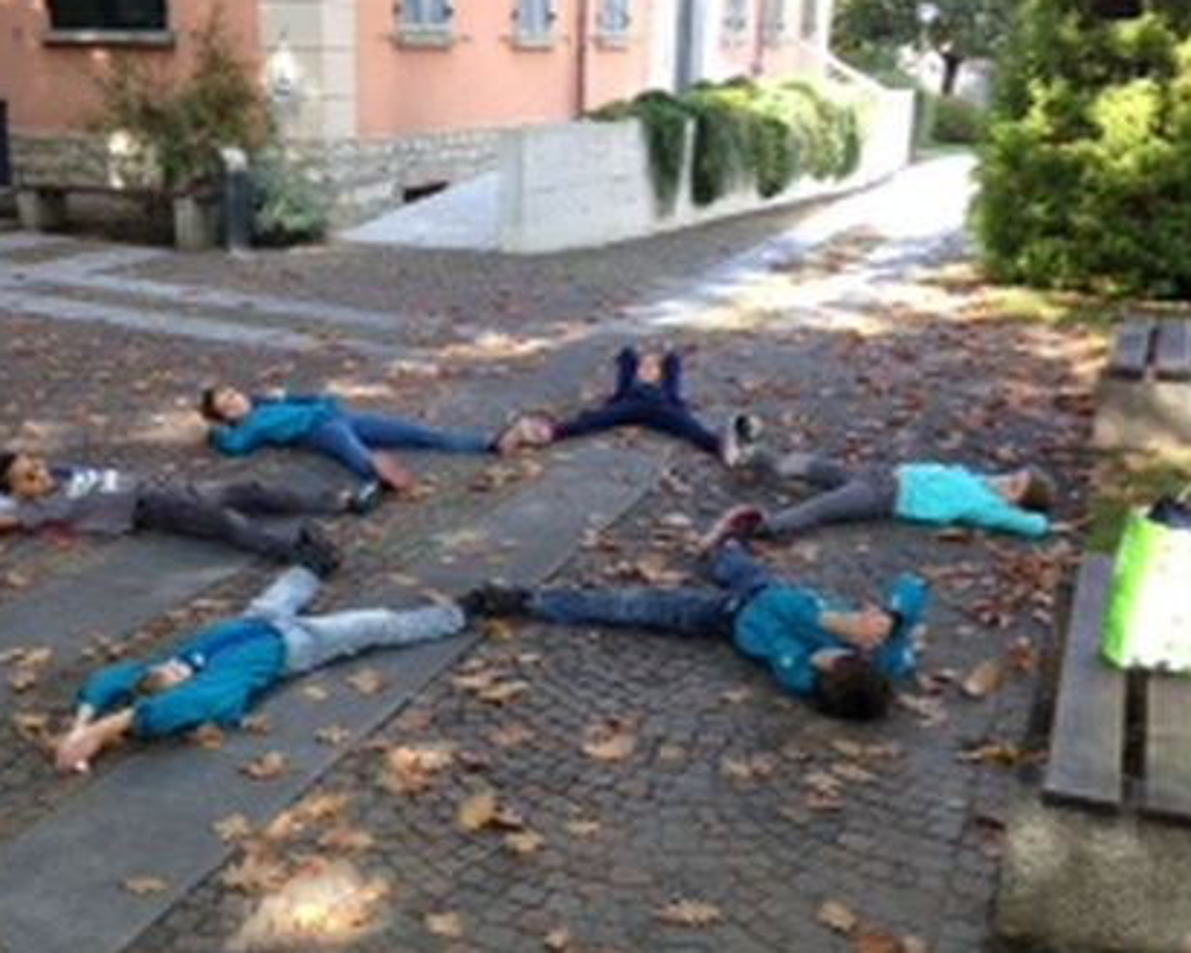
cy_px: 568
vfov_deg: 32.0
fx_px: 1657
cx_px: 464
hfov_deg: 39.3
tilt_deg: -19.1
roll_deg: -0.6
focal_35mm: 47
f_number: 2.4
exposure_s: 1/125
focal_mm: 4.12
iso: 50
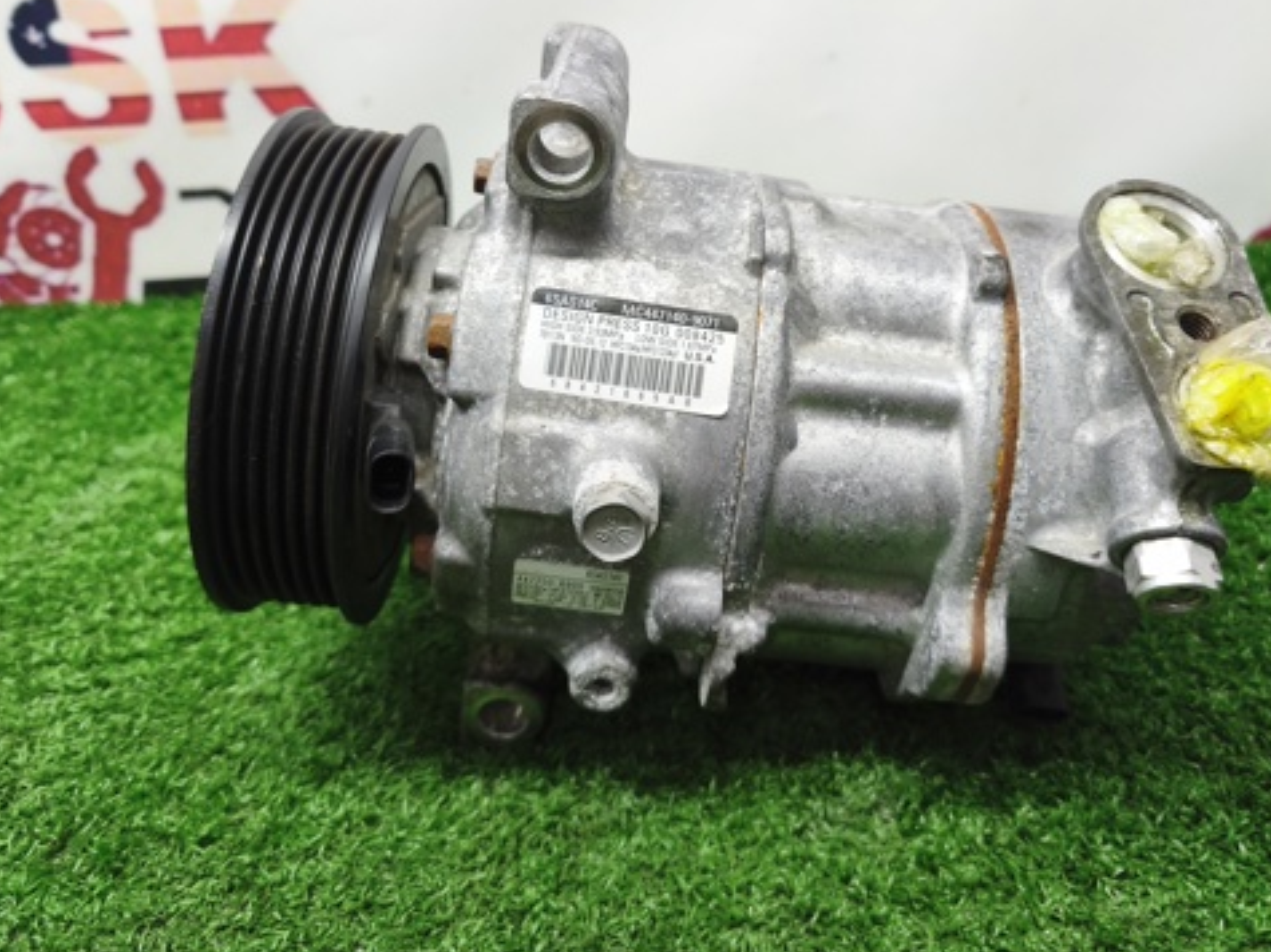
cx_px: 672
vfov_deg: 44.9
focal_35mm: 31
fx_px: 1138
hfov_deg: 58.3
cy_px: 342
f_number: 1.7
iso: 250
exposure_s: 1/100
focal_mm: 5.35
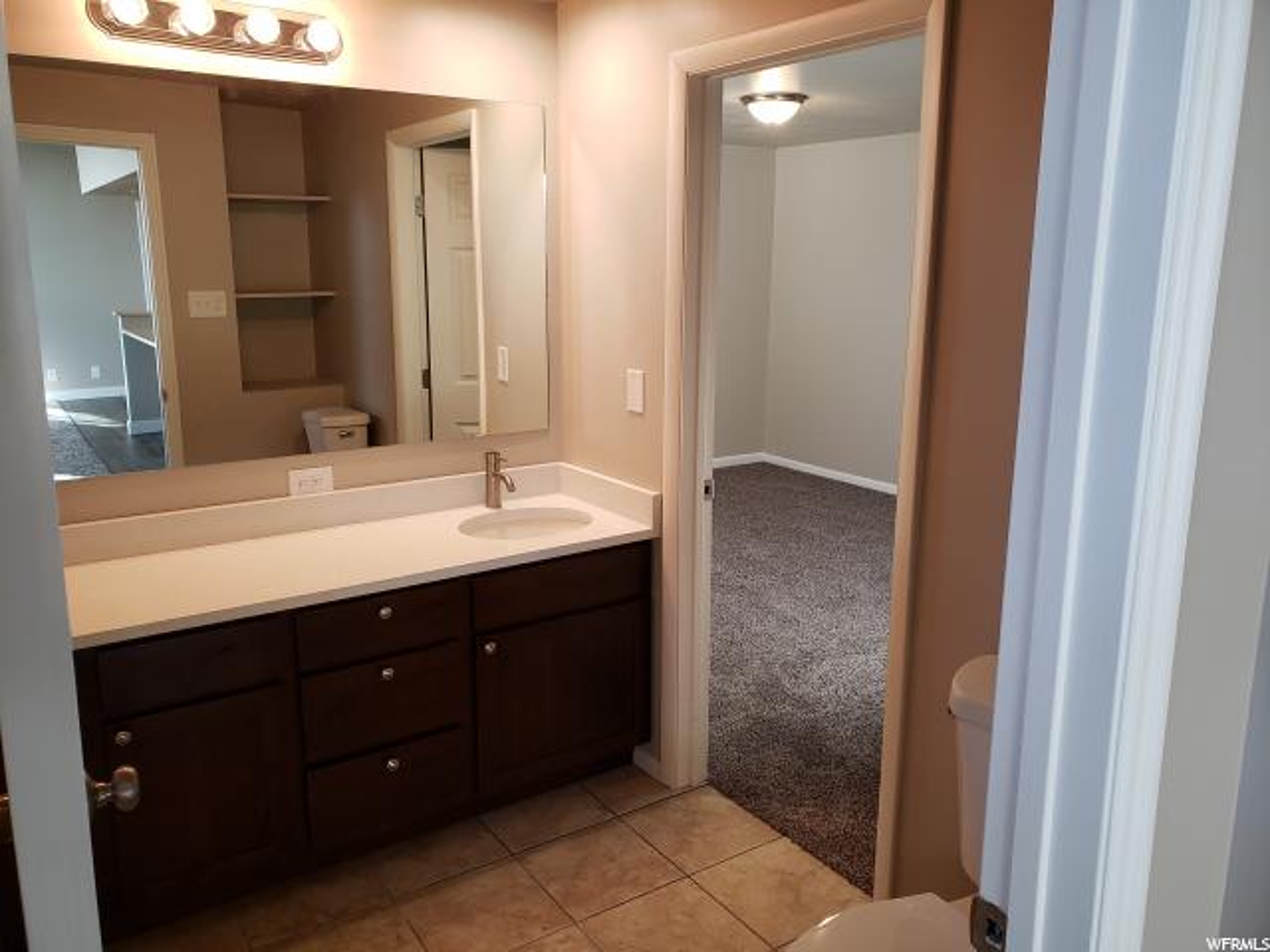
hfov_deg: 67.3
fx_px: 954
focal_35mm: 26
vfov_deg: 53.1
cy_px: 476
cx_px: 635
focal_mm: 4.3
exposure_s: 1/60
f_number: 2.4
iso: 160
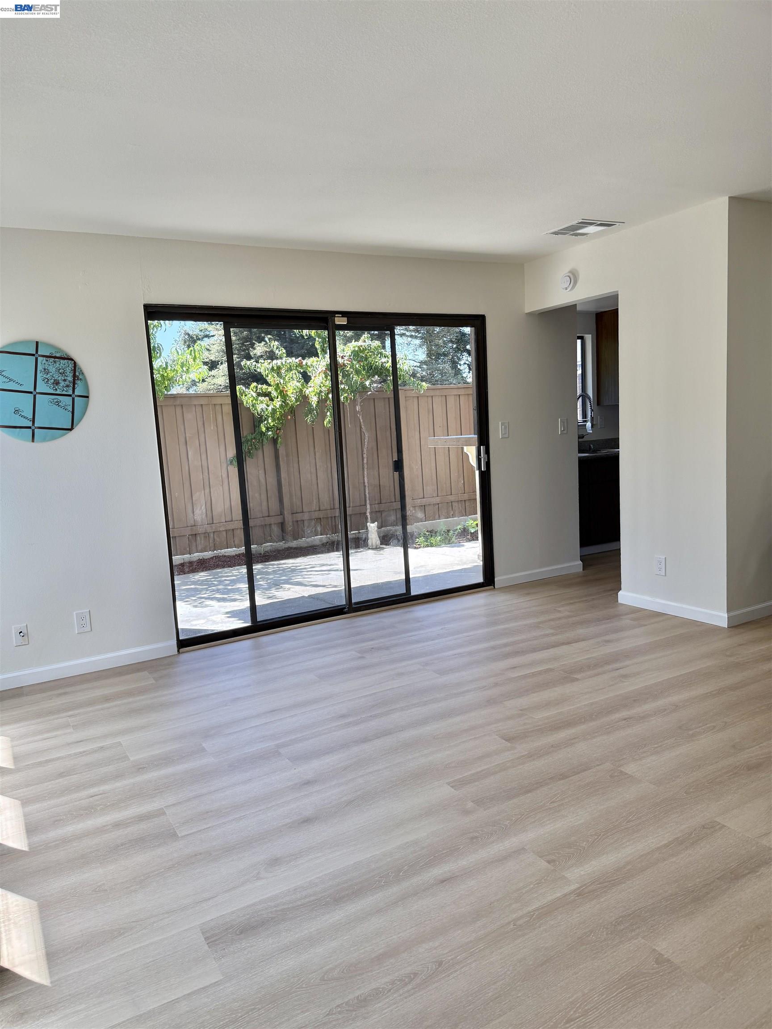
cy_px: 514
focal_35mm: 24
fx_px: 714
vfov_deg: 71.6
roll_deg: +2.9
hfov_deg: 56.8
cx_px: 386
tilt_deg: -6.7
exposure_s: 1/567
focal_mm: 6.76
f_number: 1.78
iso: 100
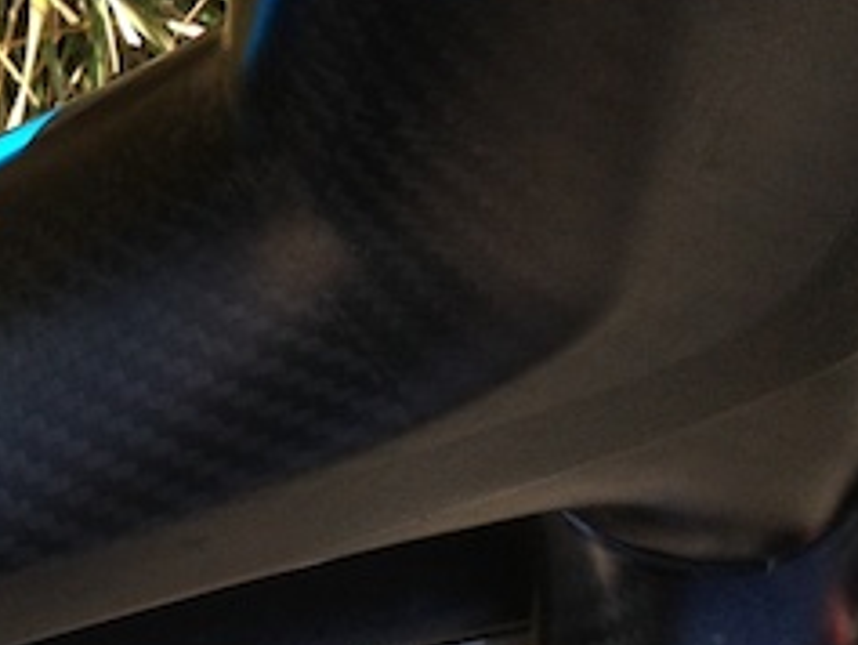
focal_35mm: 118
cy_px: -127
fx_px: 2926
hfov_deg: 15.0
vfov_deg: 12.3
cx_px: -554
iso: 50
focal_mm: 4.28
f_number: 2.4
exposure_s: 1/472
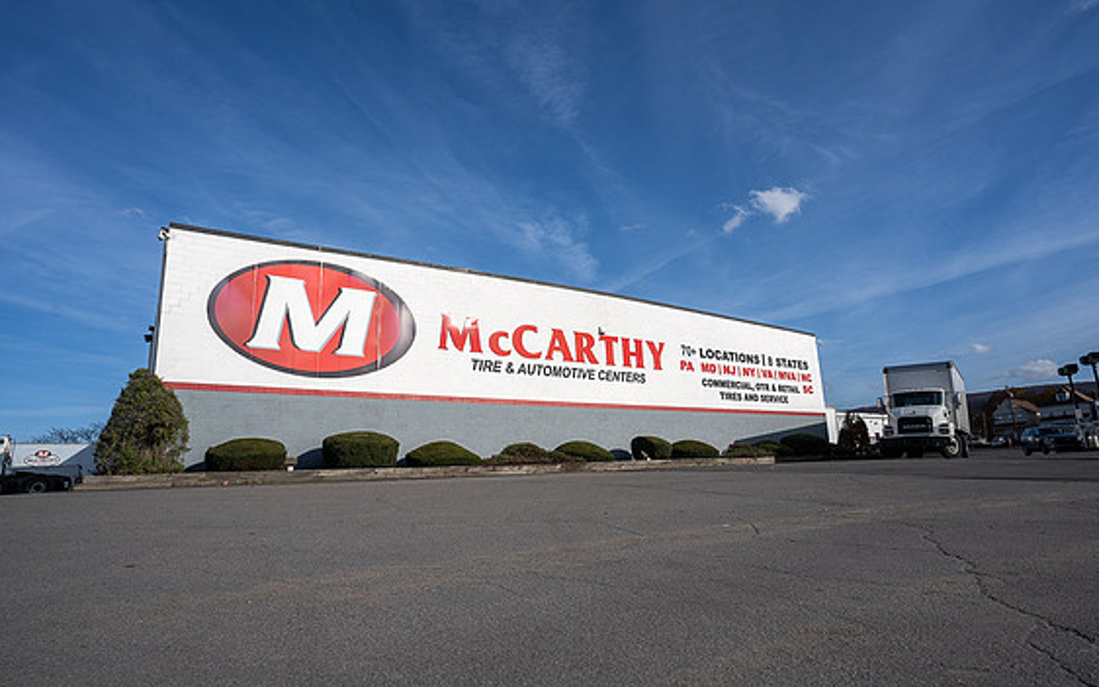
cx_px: 565
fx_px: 599
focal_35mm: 20
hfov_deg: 85.1
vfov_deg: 59.6
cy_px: 351
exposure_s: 1/1000
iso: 125
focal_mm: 19
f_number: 7.1
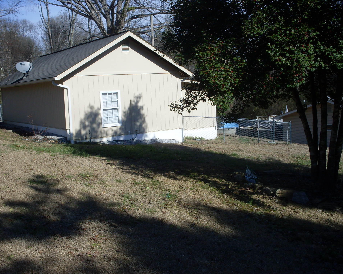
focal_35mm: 40
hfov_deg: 45.8
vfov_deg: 37.3
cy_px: 137
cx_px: 172
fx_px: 406
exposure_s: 1/250
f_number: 8.4
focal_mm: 6.3
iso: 80
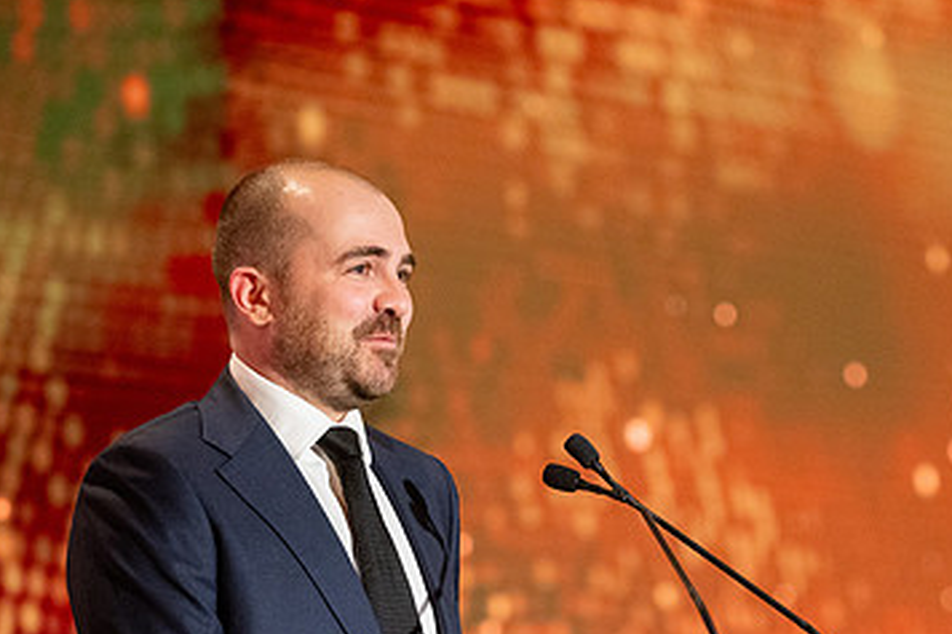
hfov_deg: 9.7
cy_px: 436
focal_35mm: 212
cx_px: 674
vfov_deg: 6.5
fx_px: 5603
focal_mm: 130
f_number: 2.8
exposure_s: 1/400
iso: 6400
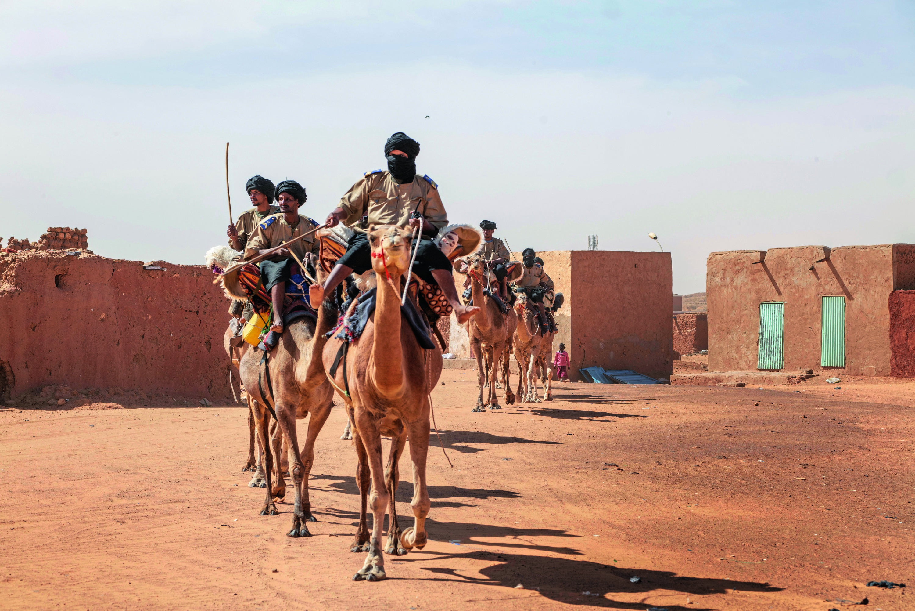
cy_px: 306
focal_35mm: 85
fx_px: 2161
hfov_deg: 23.9
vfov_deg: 16.1
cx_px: 458
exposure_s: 1/1000
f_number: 7.1
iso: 400
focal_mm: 85
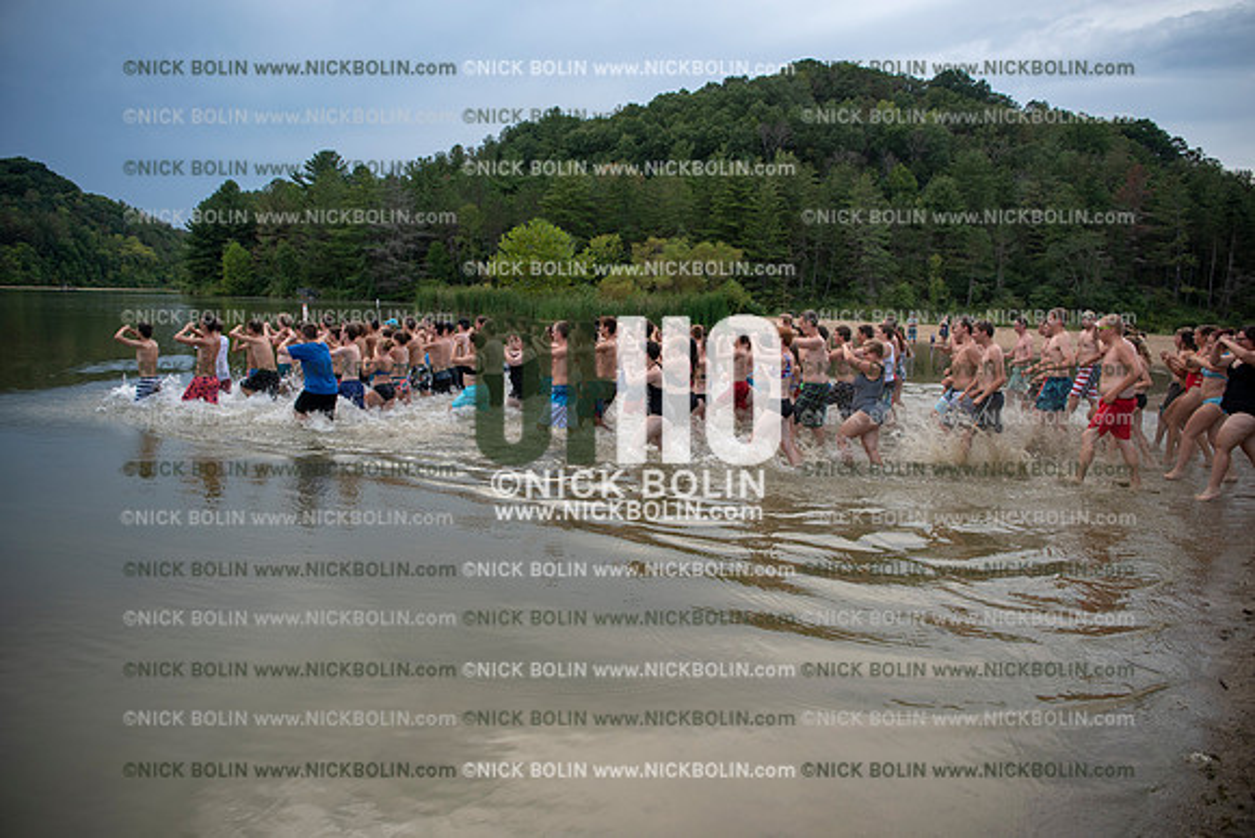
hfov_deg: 73.7
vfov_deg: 53.2
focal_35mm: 24
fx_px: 837
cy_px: 419
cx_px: 628
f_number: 3.2
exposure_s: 1/800
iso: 160
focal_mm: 24
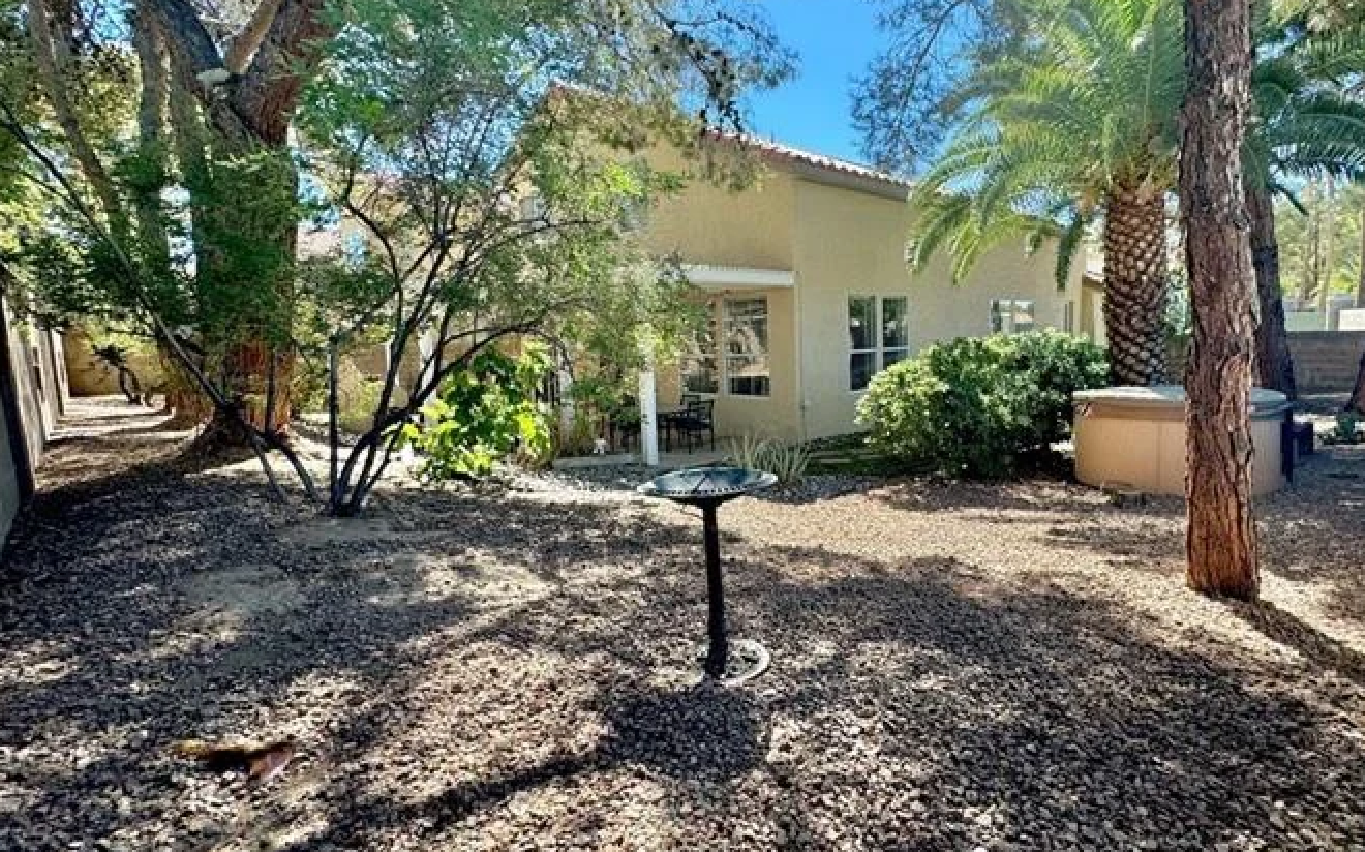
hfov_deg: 90.4
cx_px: 788
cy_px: 412
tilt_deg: -6.3
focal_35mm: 18
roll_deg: +1.7
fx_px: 669
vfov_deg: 64.9
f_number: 2.2
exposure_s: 1/341
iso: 40
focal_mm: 2.22
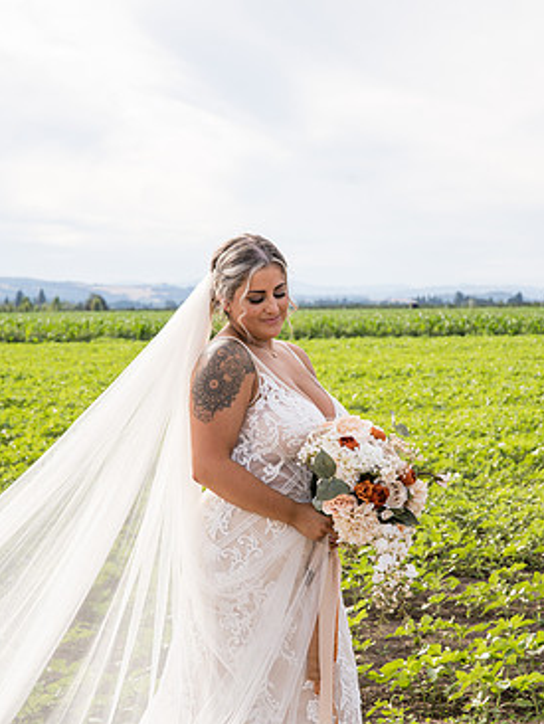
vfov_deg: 25.0
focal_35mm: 78
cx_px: 277
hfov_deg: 18.9
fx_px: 1632
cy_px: 364
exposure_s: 1/400
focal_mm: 66
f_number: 6.3
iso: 160
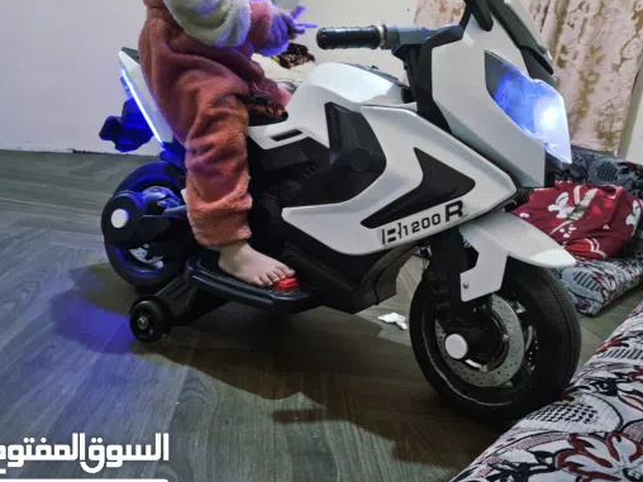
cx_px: 359
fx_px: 539
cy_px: 250
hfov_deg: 61.5
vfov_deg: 48.2
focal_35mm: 29
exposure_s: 1/17.2
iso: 1250
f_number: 1.7
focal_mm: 6.3
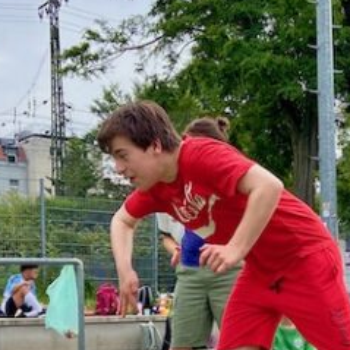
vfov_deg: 23.2
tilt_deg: -0.6
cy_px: 247
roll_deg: +2.5
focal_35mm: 74
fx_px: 847
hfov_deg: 22.6
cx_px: 331
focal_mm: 4.25
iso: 32
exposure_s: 1/1585
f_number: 1.8
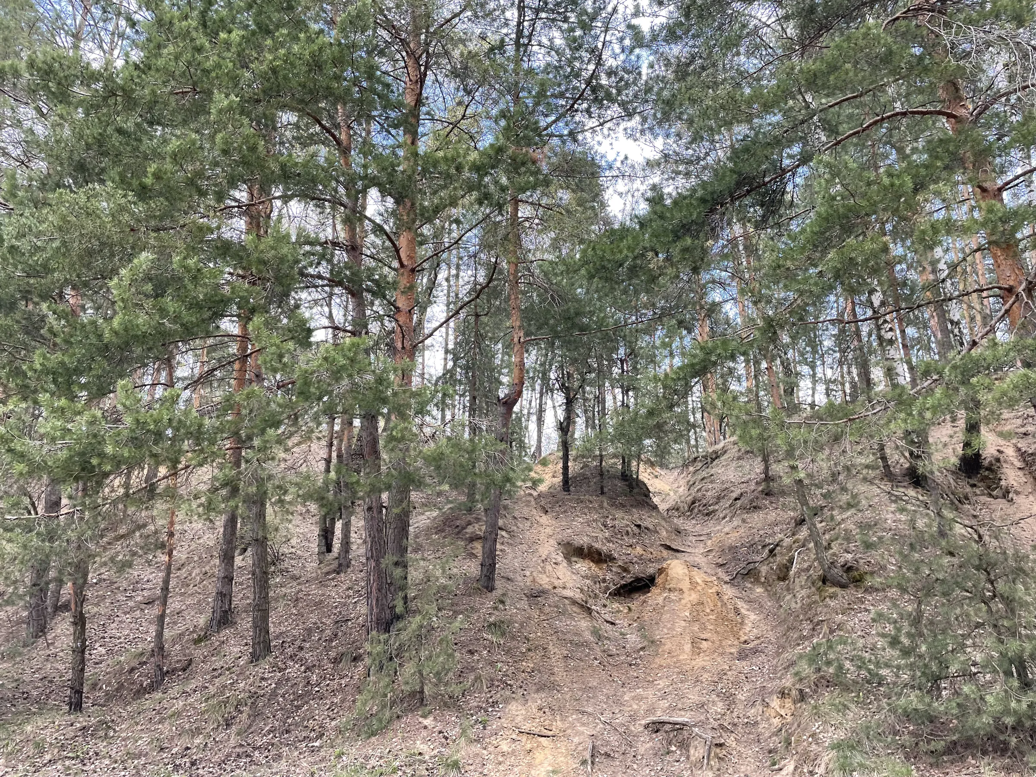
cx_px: 518
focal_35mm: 26
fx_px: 778
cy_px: 388
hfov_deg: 67.3
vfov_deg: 53.1
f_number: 1.6
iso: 32
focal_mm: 4.2
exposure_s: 1/179
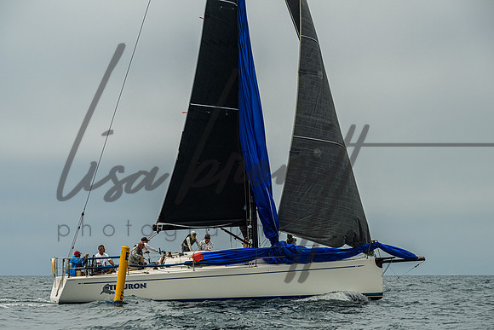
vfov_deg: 10.5
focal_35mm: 130
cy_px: 185
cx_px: 242
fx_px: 1788
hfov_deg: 15.7
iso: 400
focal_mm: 110
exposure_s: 1/1600
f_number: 6.3
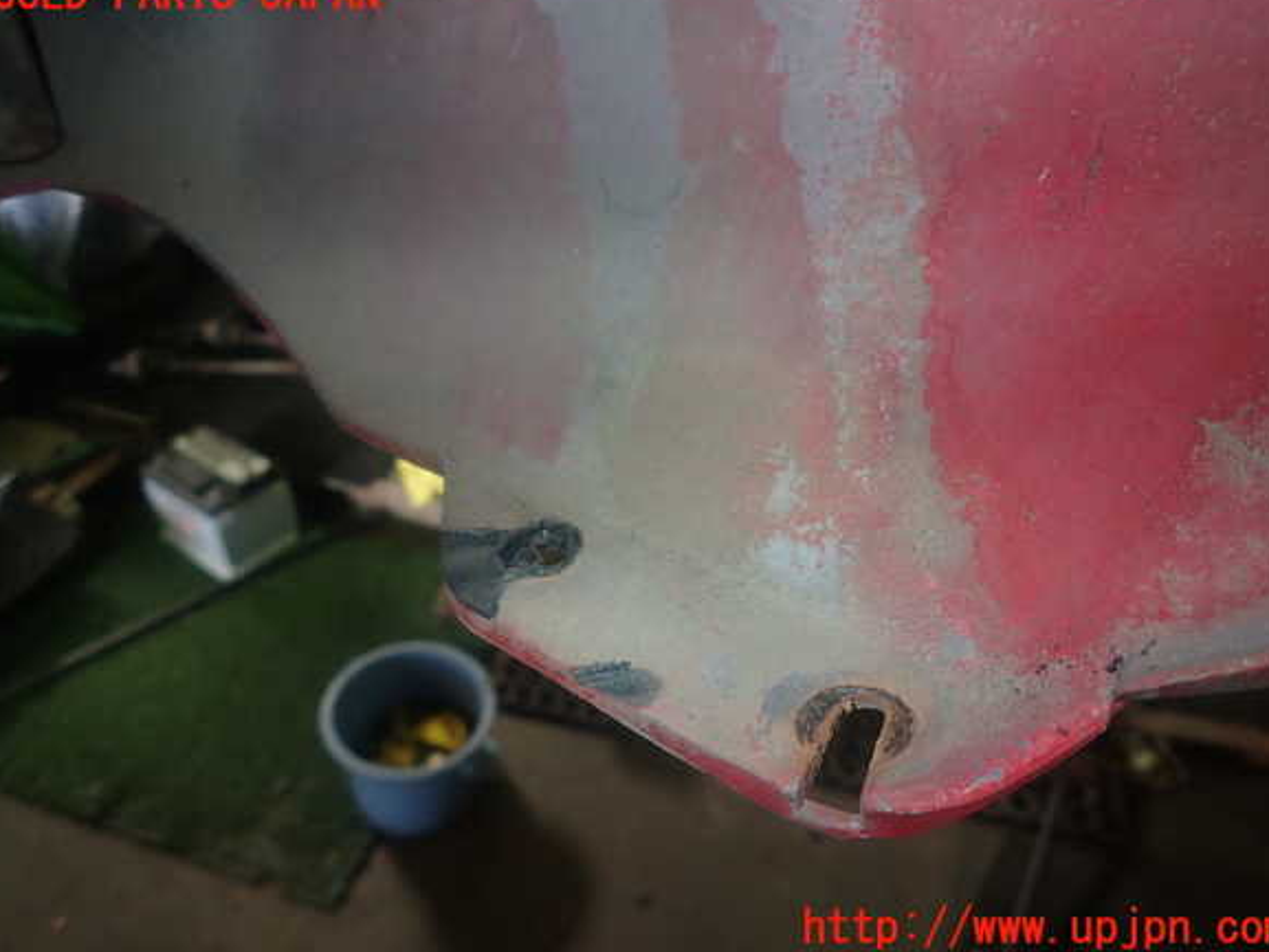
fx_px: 953
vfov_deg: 53.1
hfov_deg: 67.3
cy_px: 462
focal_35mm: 26
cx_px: 640
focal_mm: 4.5
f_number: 2
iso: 200
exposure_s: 1/30
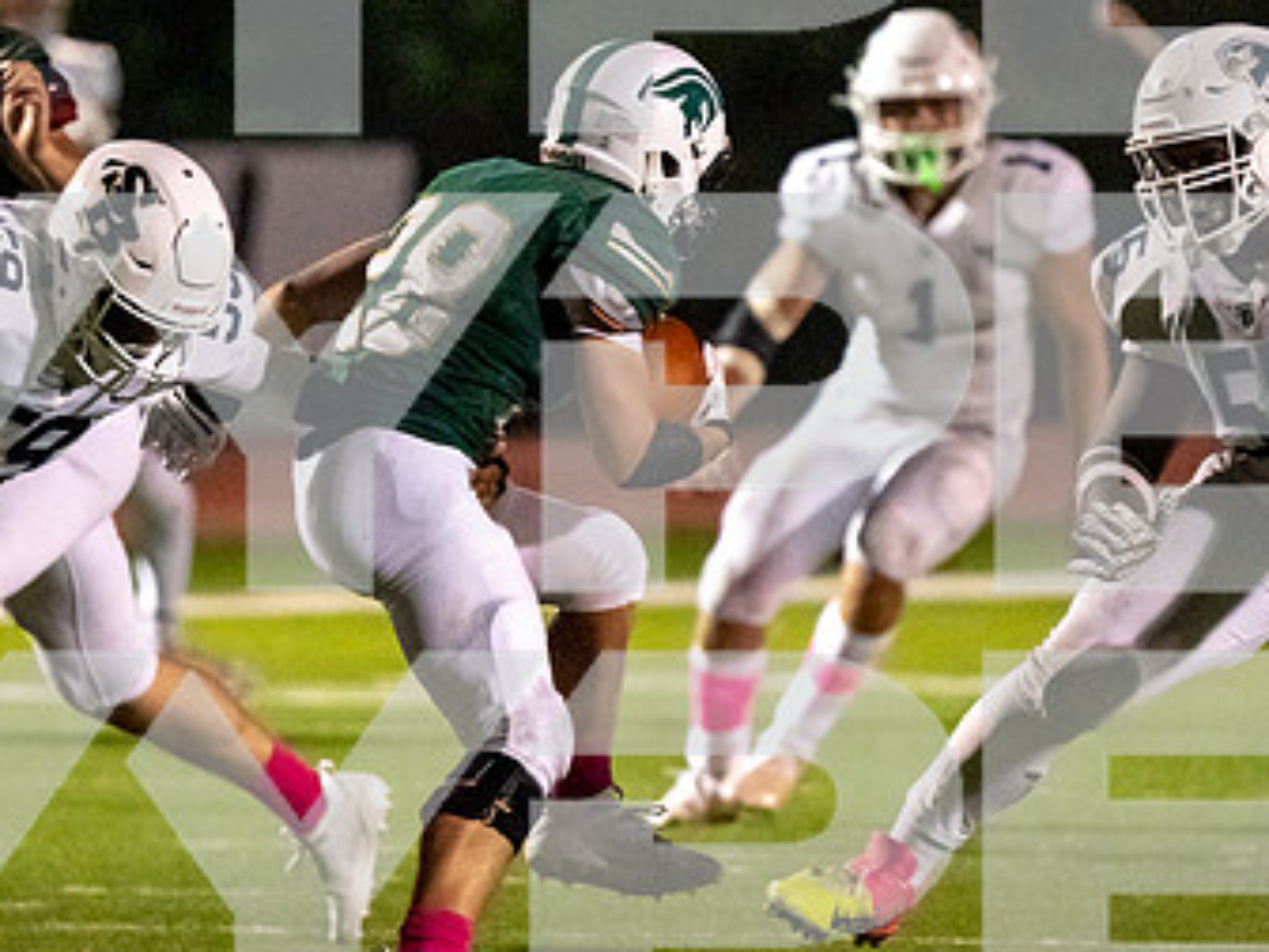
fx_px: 30024
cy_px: 395
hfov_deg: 2.4
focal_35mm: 819
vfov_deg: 1.8
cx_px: 468
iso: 16000
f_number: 6.3
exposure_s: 1/1600
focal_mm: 493
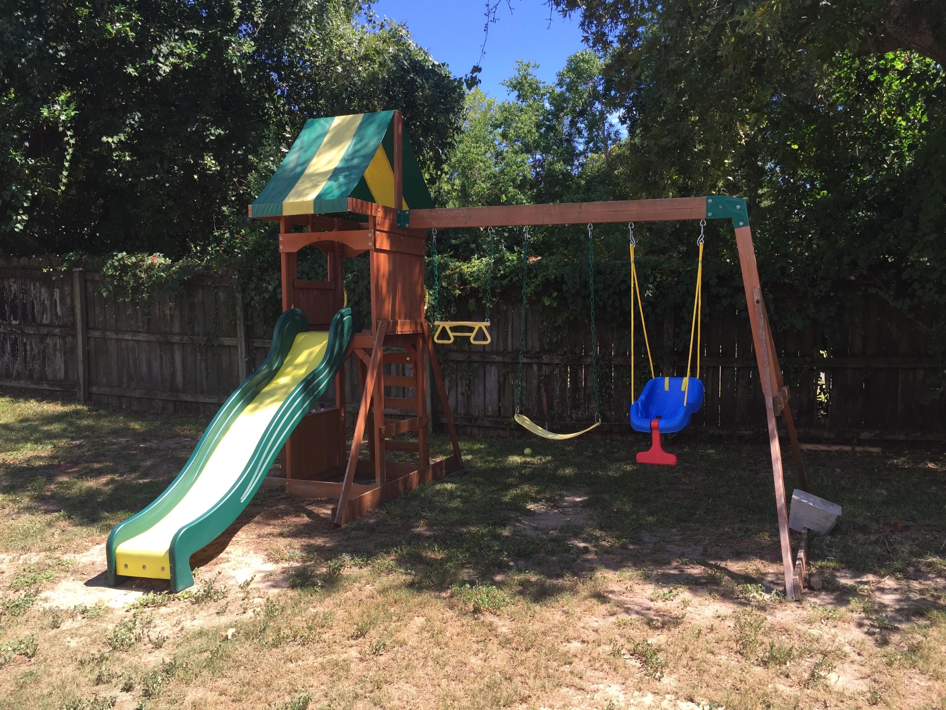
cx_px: 473
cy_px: 355
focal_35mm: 29
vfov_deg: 48.2
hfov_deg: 61.7
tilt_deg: -4.0
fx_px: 793
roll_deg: -1.6
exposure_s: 1/628
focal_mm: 4.15
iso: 32
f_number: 2.2
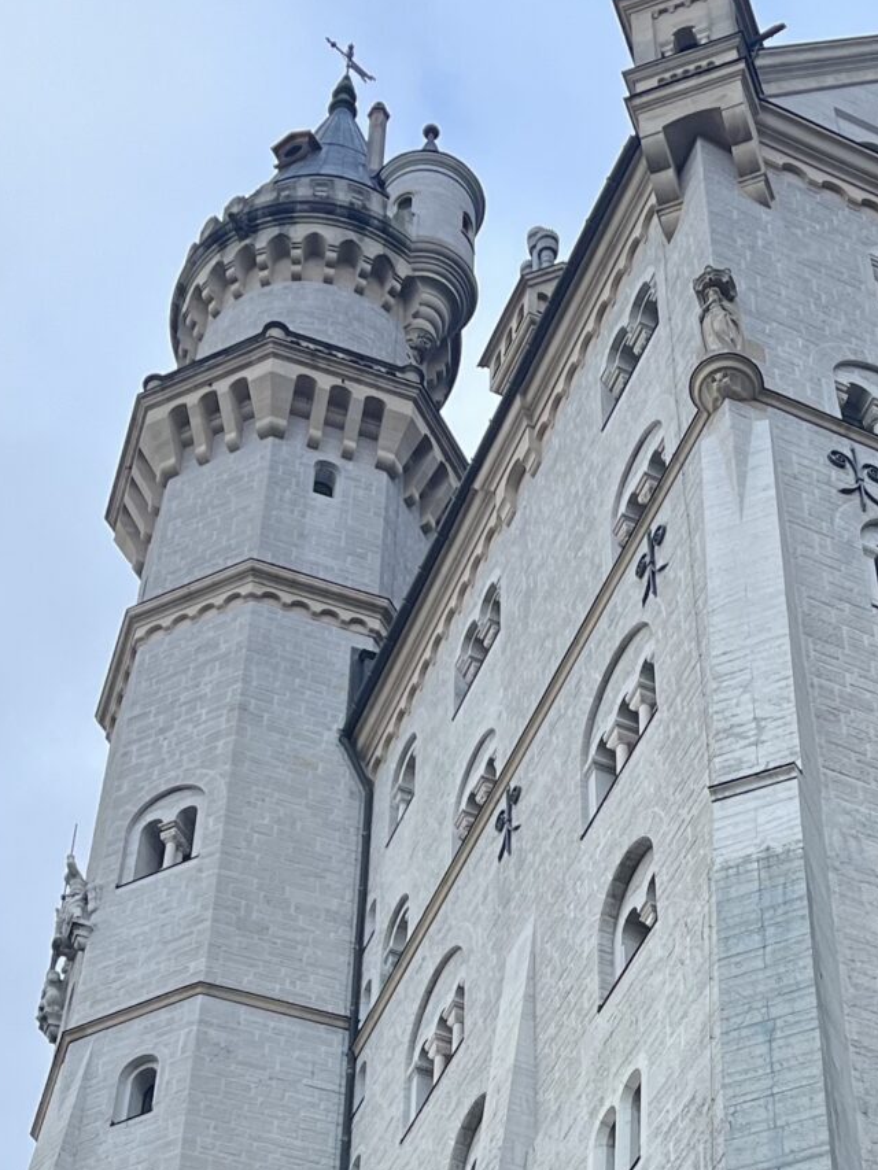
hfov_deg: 18.7
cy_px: 1045
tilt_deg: +45.7
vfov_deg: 24.3
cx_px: 708
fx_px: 2637
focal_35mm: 78
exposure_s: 1/547
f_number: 1.6
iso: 50
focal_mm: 5.1
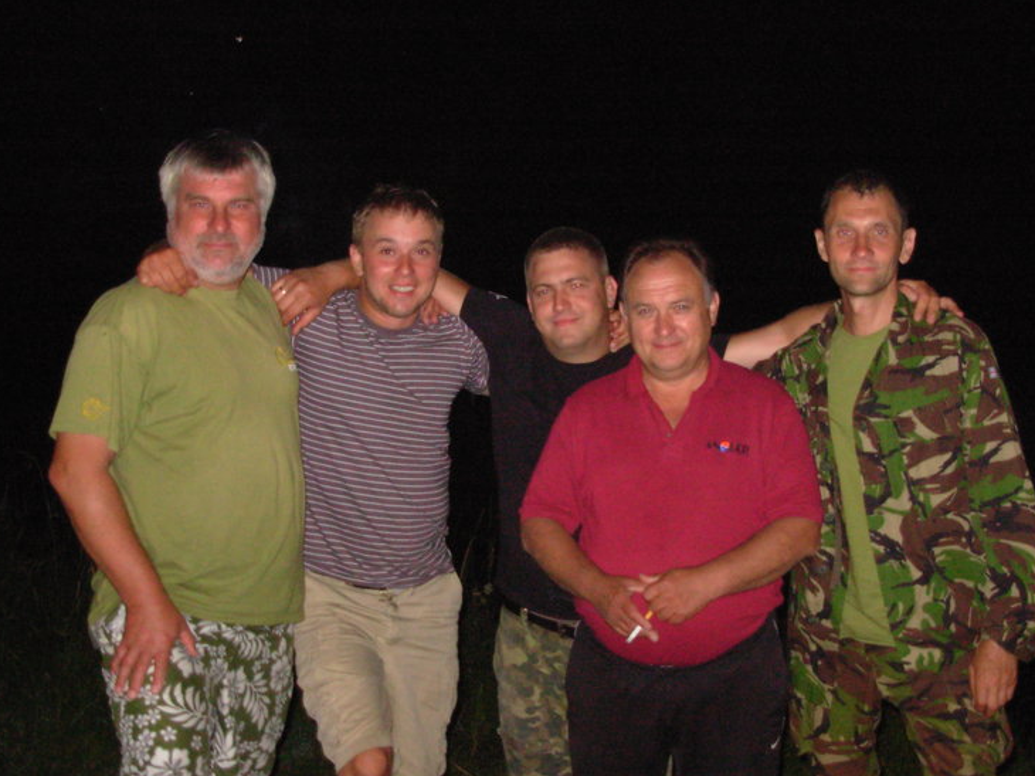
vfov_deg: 25.6
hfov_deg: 33.8
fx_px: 1704
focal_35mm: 57
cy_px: 386
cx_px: 503
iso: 200
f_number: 3.2
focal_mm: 8.5
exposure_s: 1/136
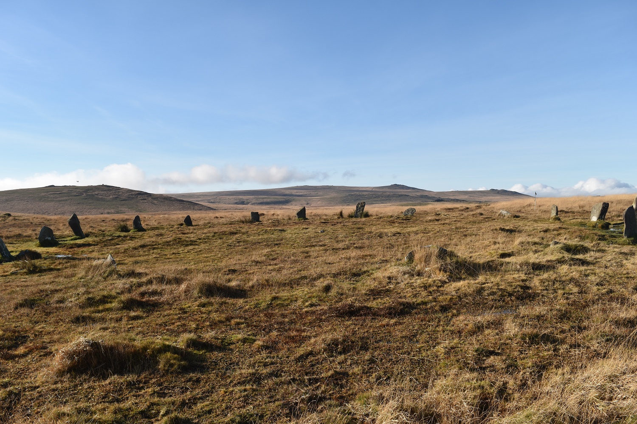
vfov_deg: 47.9
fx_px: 478
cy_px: 212
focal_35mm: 27
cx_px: 318
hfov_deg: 67.4
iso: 100
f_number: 8
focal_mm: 18
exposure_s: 1/250
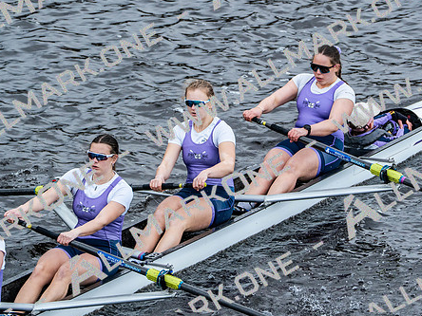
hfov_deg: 3.5
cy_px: 149
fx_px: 6924
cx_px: 262
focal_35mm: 568
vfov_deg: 2.6
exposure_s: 1/1250
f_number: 6.3
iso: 1600
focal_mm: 452
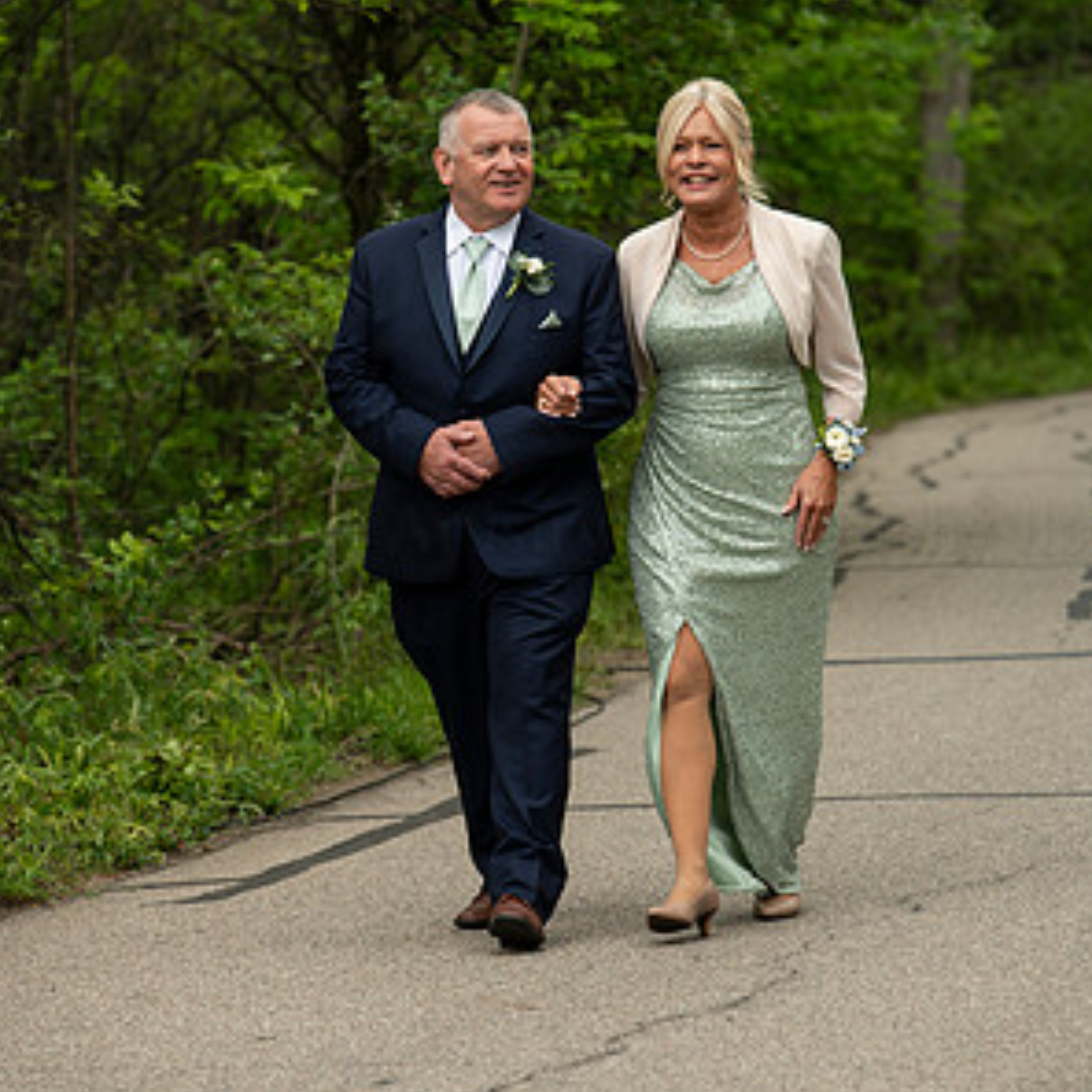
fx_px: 7602
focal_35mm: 213
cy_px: 498
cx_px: 548
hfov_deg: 8.2
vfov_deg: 8.2
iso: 320
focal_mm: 165
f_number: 4.5
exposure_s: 1/160
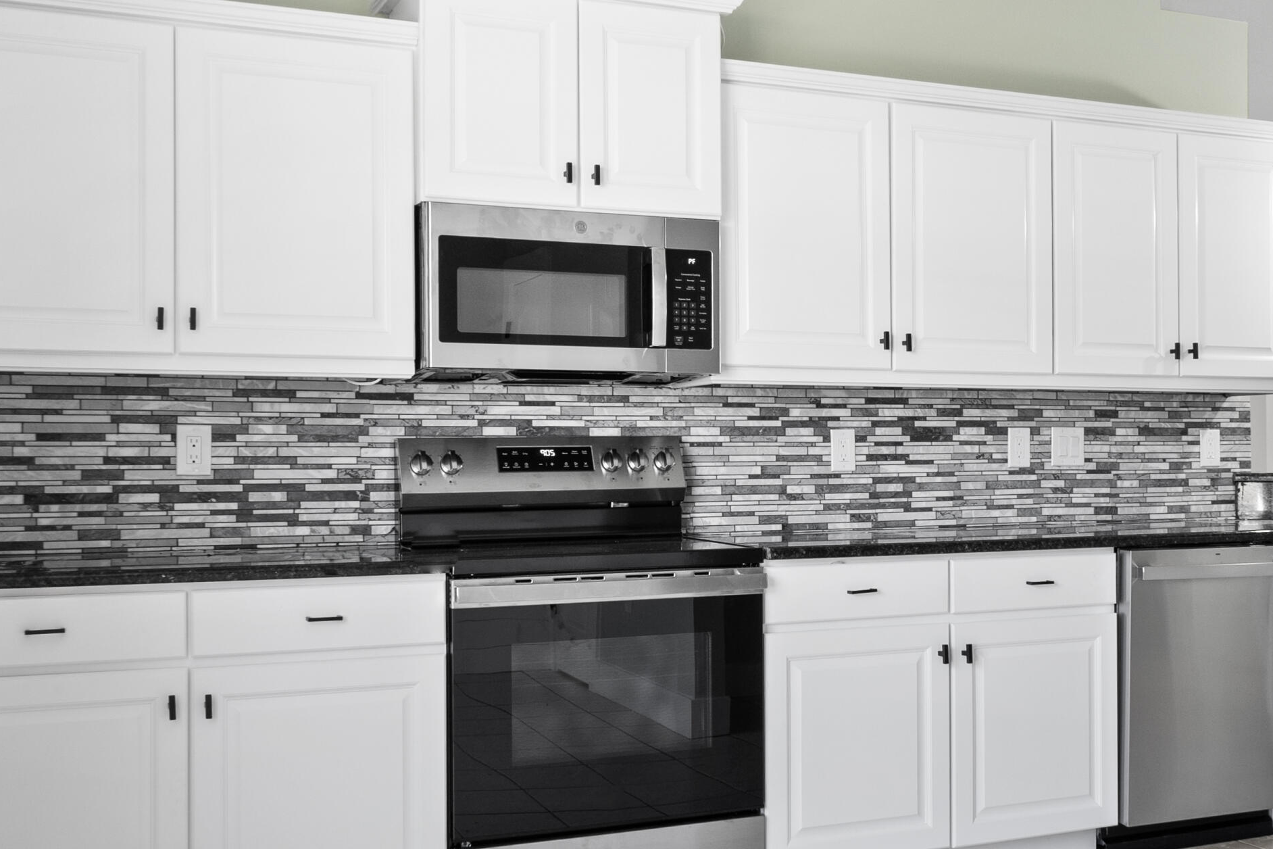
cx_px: 897
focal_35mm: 43
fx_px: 1520
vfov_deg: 31.1
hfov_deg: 44.4
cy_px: 519
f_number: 8
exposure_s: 1/5
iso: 200
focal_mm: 18
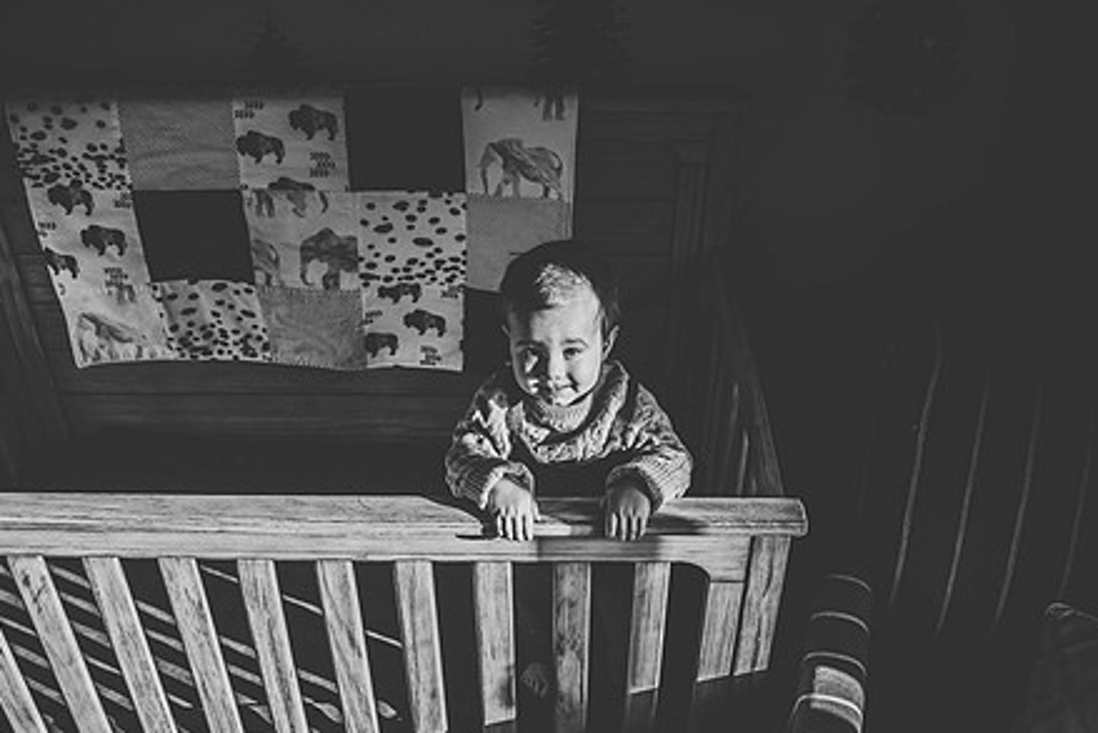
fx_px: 1129
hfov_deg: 51.9
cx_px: 555
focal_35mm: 37
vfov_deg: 35.9
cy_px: 427
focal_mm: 28
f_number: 2.8
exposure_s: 1/1000
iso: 1250
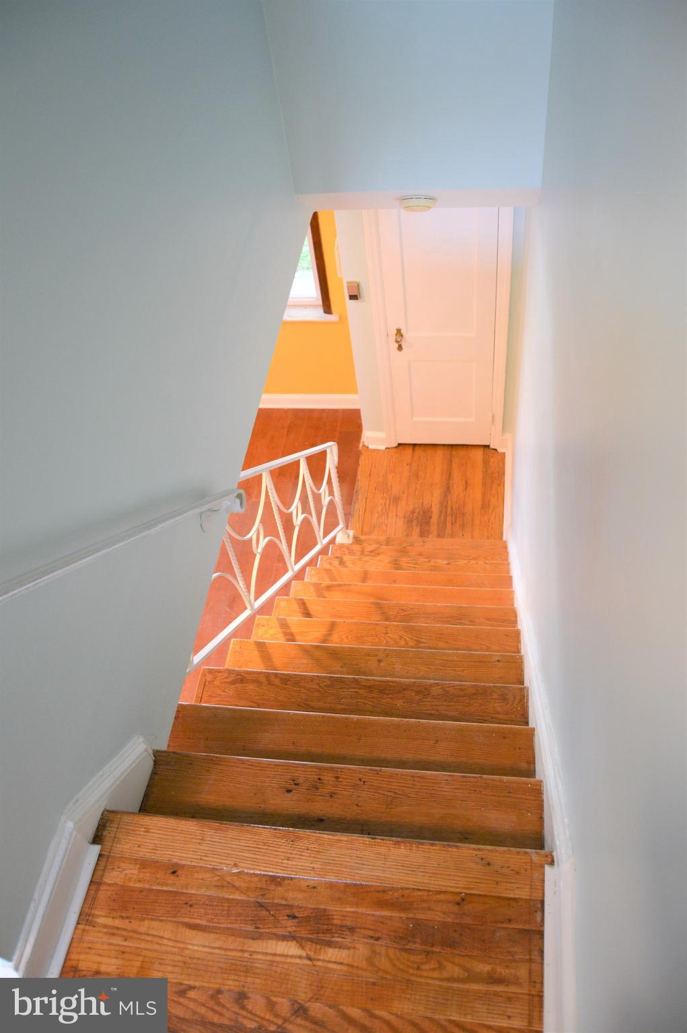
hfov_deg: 47.9
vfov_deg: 67.4
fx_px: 774
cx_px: 344
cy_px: 516
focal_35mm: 27
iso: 640
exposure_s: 1/60
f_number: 3.5
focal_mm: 18
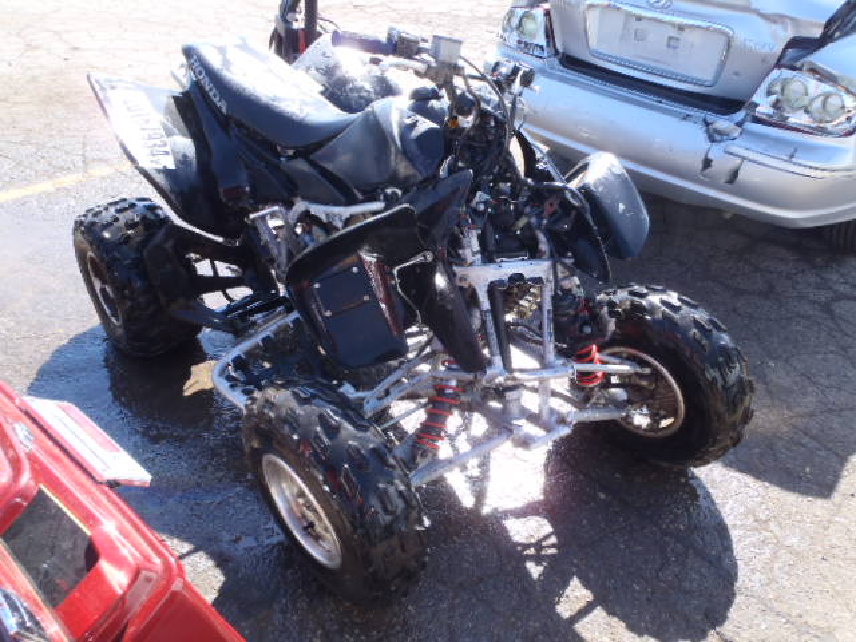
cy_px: 321
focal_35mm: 28
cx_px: 428
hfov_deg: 63.4
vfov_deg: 49.7
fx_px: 692
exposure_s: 1/125
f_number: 4.5
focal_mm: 5
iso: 80
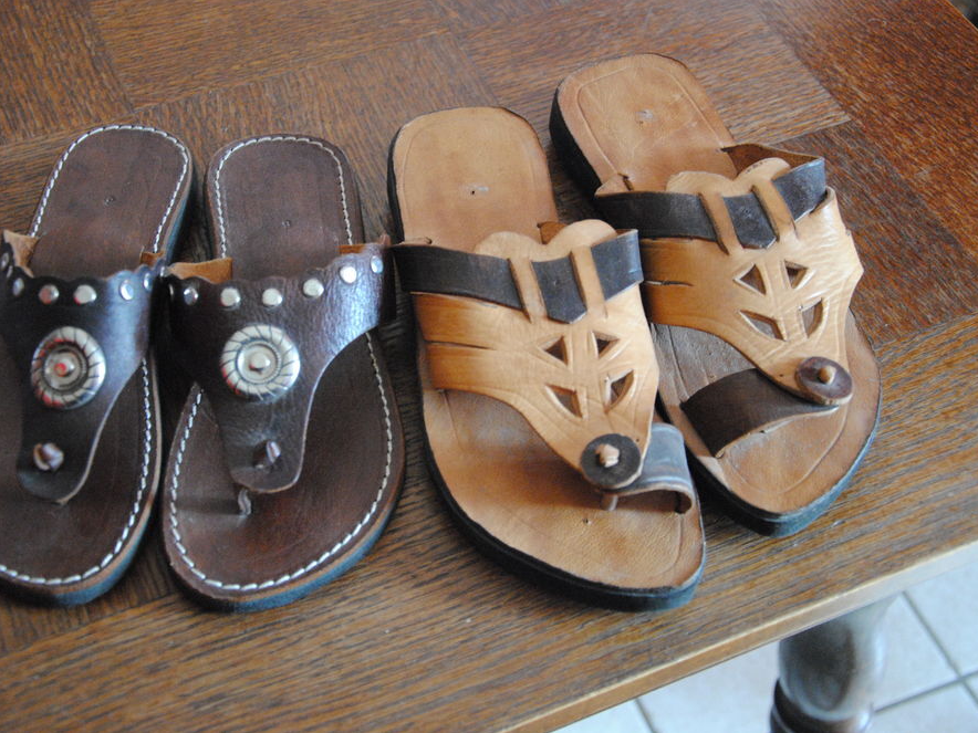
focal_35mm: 49
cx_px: 445
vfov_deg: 29.7
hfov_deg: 38.9
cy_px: 366
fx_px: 1384
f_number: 4.2
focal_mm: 30
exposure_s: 1/20
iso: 1600
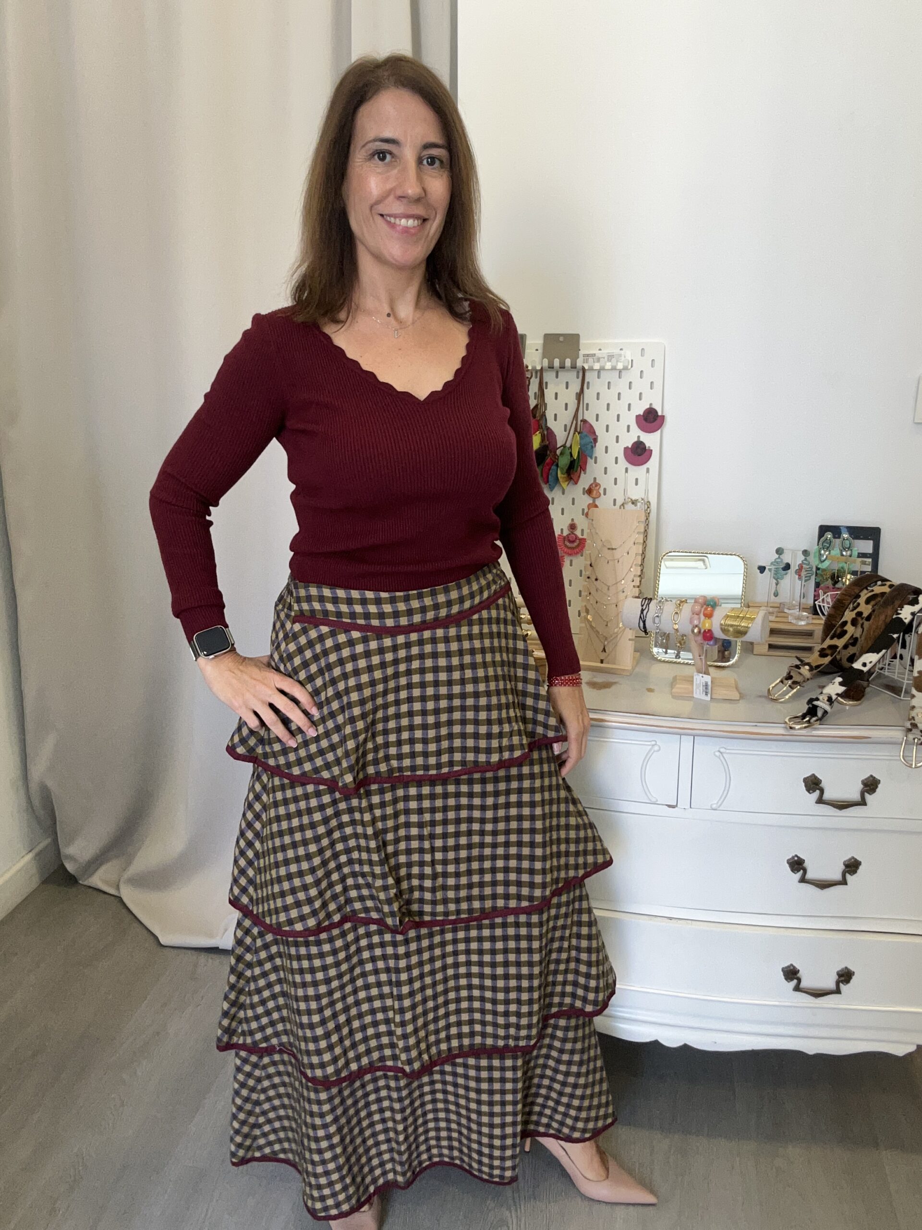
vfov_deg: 60.0
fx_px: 1065
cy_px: 615
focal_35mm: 30
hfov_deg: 46.8
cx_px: 461
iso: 80
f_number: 1.9
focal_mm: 2.69
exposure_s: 1/50
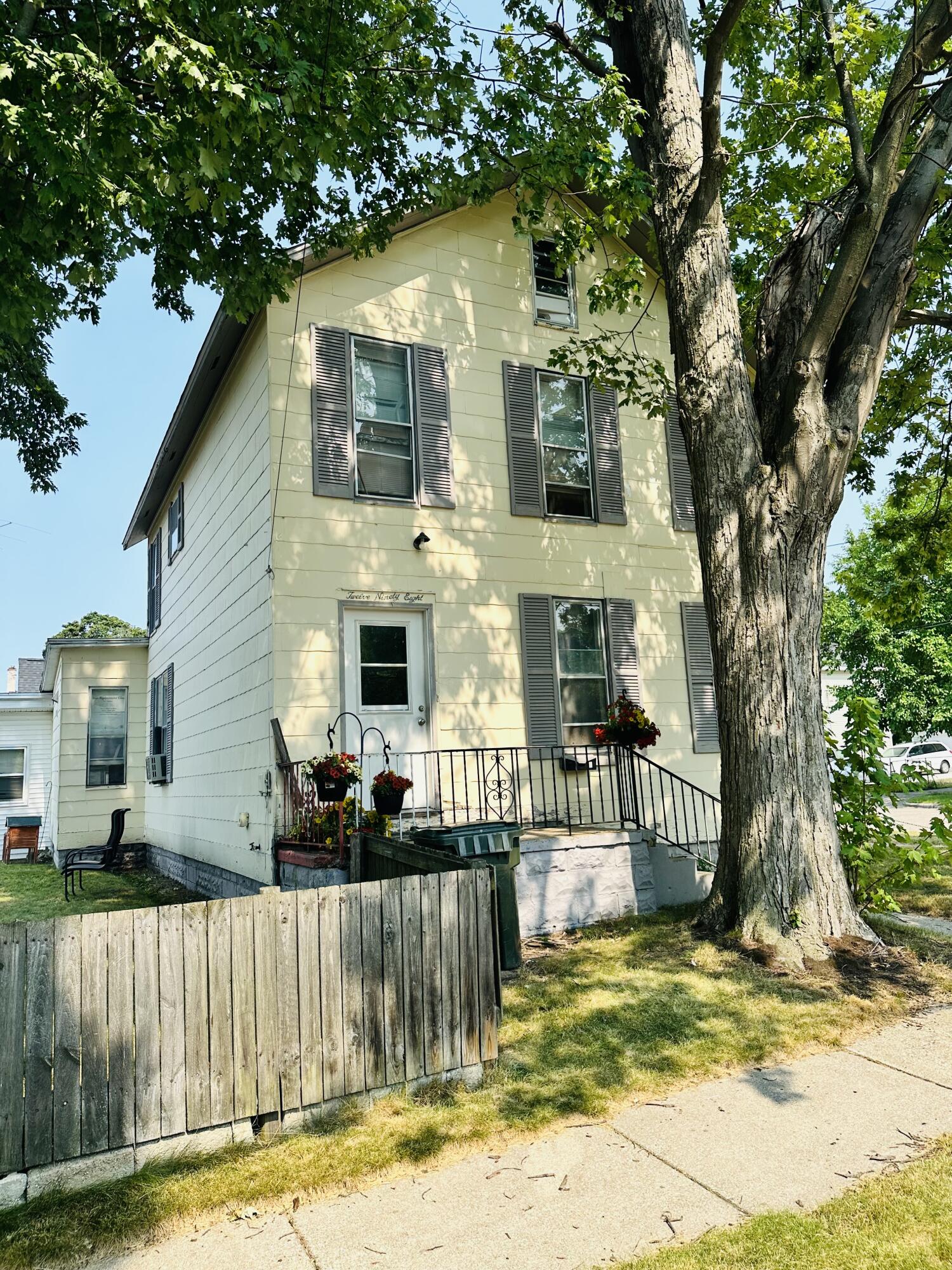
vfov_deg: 71.6
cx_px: 476
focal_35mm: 24
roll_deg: +1.7
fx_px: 880
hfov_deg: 56.8
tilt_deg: +9.8
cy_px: 635
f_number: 1.78
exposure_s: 1/2110
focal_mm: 6.86
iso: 80
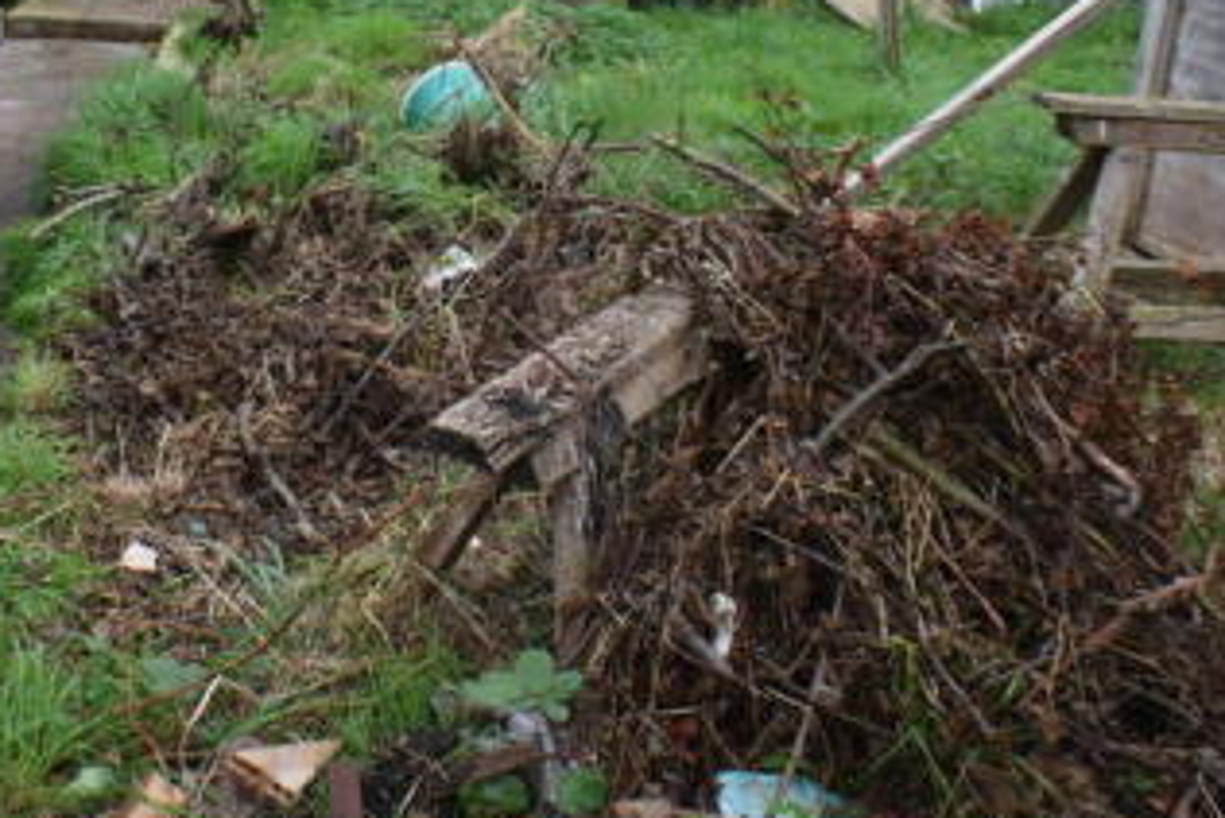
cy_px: 142
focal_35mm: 56
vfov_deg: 23.8
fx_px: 1906
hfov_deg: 34.8
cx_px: 297
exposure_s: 1/160
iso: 400
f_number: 6.3
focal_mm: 18
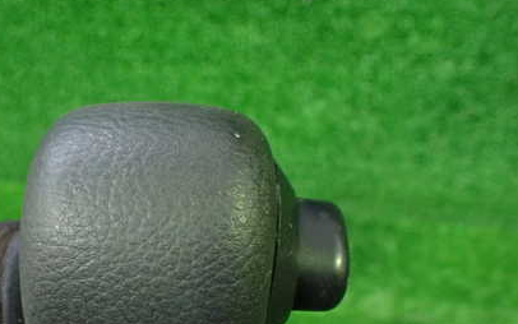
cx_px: 144
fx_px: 664
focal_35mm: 47
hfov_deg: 41.6
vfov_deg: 26.9
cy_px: 258
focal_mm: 5.4
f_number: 2.3
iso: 800
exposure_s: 1/50
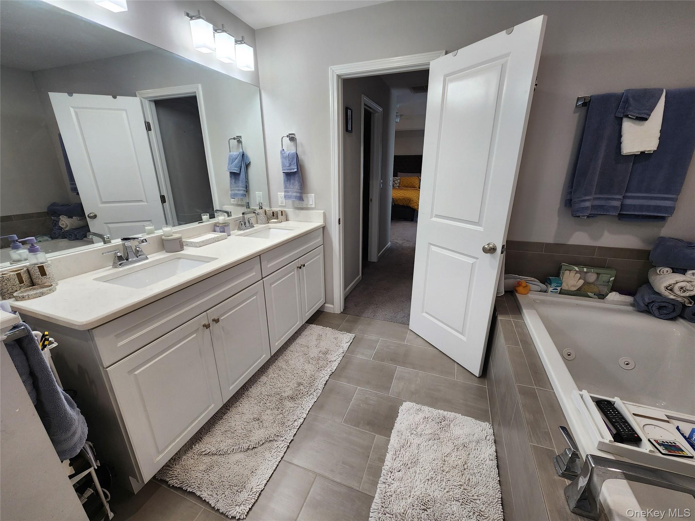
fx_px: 261
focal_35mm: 13
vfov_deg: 89.9
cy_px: 260
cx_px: 348
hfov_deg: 106.2
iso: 100
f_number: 2.2
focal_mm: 2.2
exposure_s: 1/60
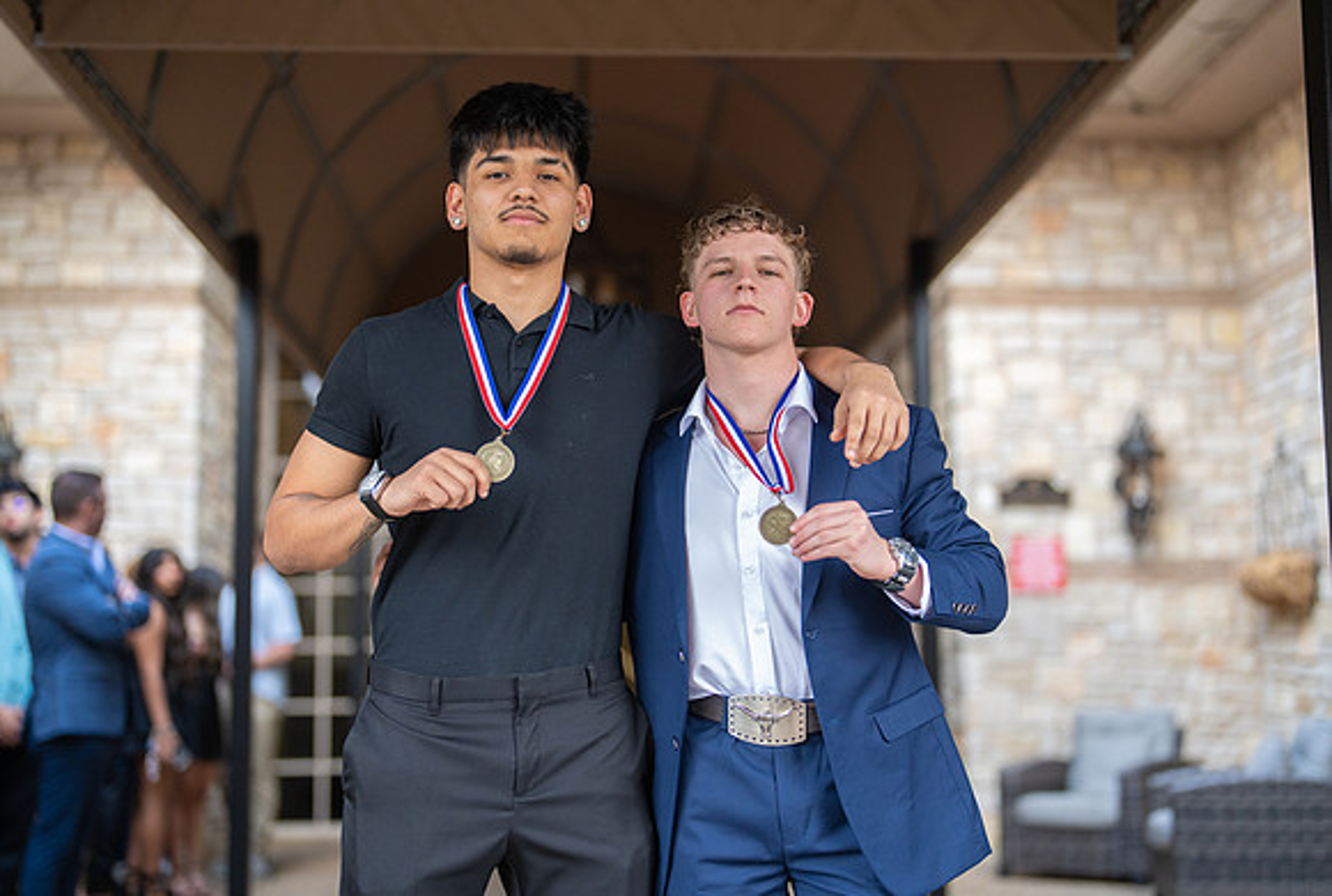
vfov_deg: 26.9
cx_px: 666
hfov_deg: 39.2
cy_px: 448
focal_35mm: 50
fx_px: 1871
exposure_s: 1/640
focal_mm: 50
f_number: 1.2
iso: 640
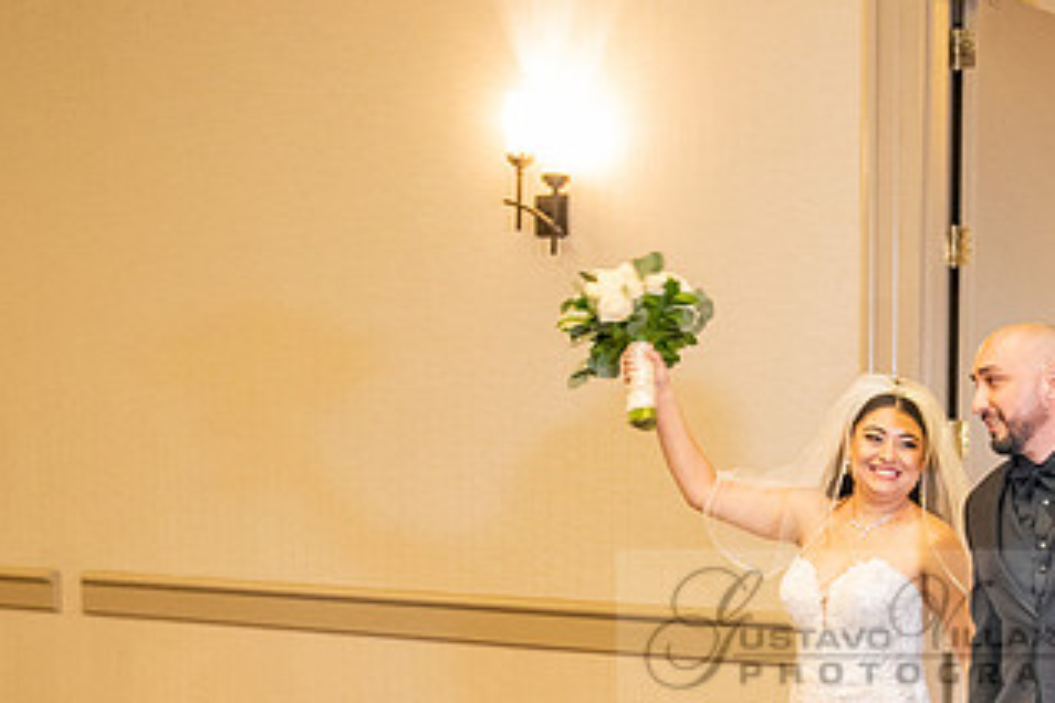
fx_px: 2461
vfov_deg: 16.0
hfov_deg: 23.7
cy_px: 640
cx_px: 902
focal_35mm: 84
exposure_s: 1/80
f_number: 2.8
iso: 1600
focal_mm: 31
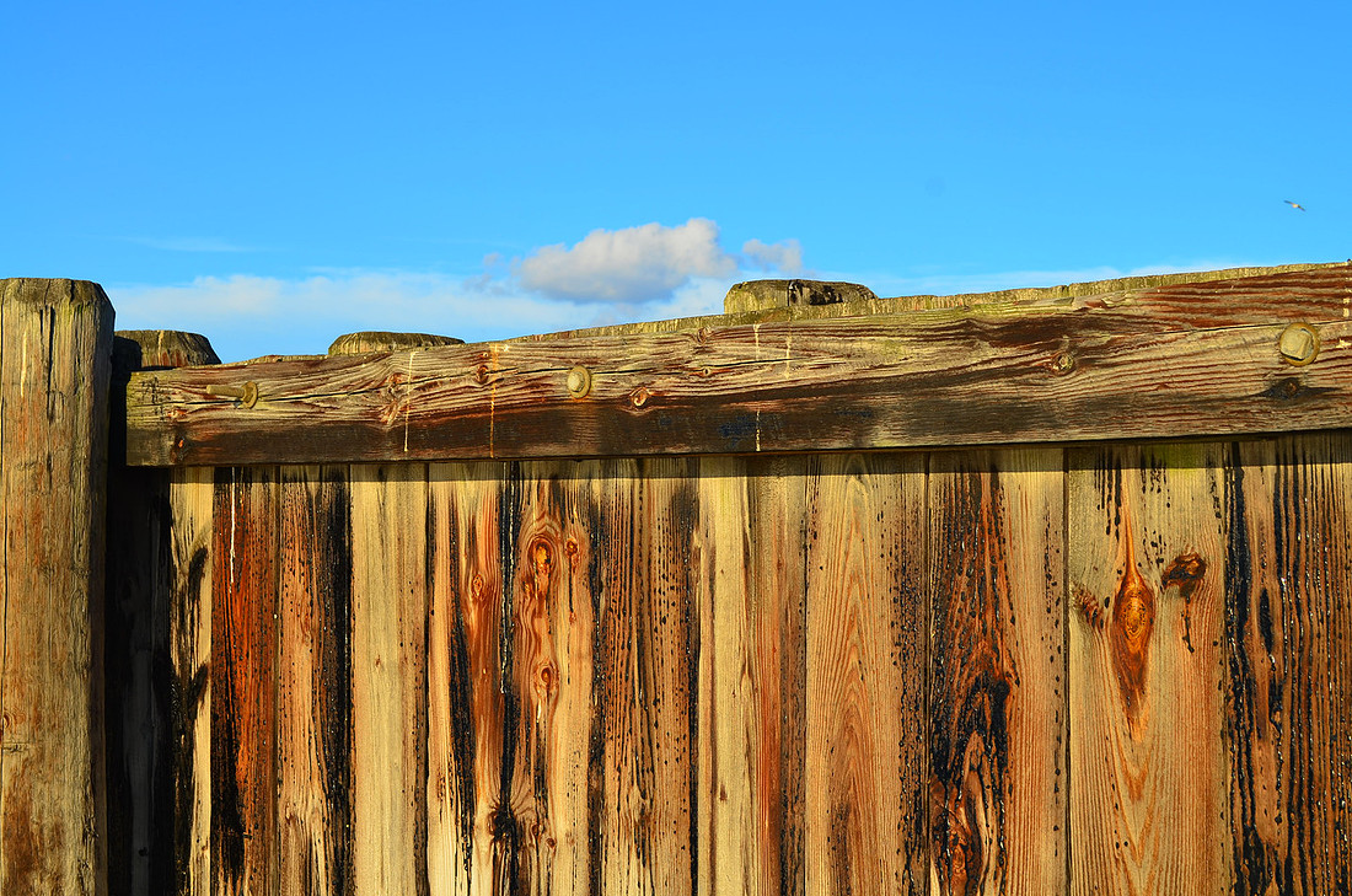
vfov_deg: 25.6
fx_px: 1968
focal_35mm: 52
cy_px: 448
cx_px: 676
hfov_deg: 37.9
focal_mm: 35
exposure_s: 1/250
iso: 100
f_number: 8
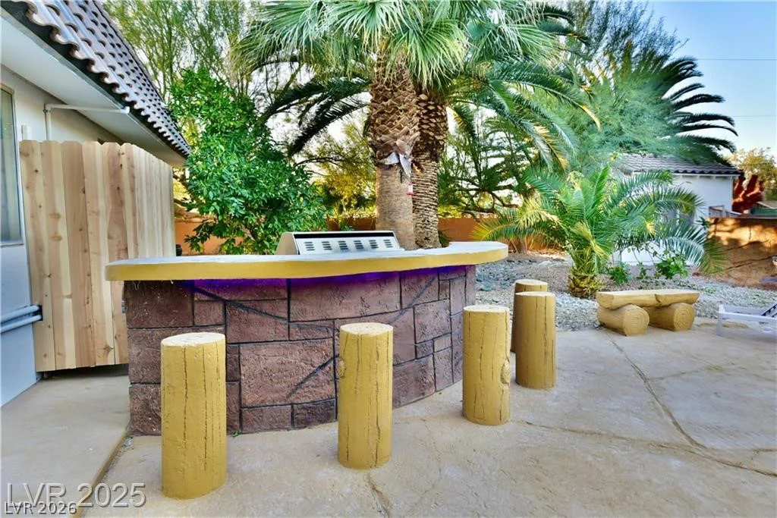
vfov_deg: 57.2
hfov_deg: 78.6
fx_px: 475
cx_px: 388
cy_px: 259
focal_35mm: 22
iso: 250
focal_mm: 22
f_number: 5.6
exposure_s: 1/60
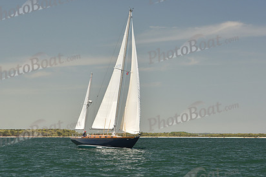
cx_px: 115
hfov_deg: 14.5
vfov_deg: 9.7
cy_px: 90
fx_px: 1042
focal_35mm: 141
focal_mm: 100
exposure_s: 1/800
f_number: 5.6
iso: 250
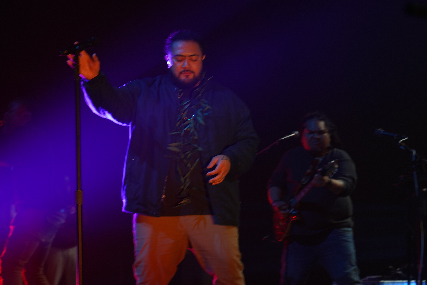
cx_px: 210
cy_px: 149
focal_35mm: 135
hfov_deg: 15.2
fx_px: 1601
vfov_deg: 10.2
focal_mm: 103
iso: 640
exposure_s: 1/125
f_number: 4
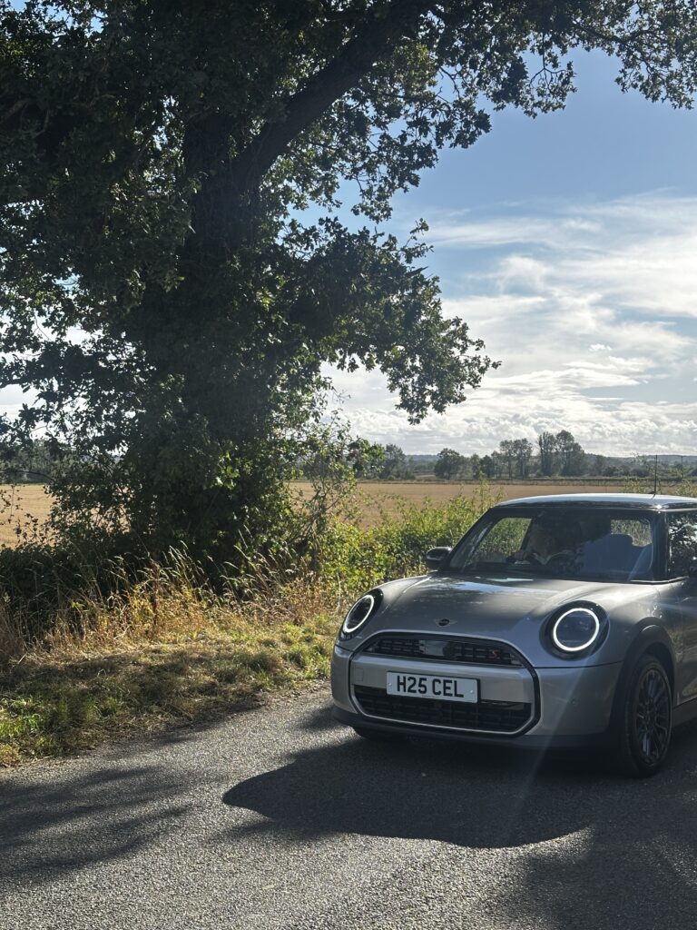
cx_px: 348
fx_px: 1289
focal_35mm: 48
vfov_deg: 39.7
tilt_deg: +2.1
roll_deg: -1.2
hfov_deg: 30.3
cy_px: 465
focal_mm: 6.86
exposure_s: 1/1497
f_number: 1.78
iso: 64
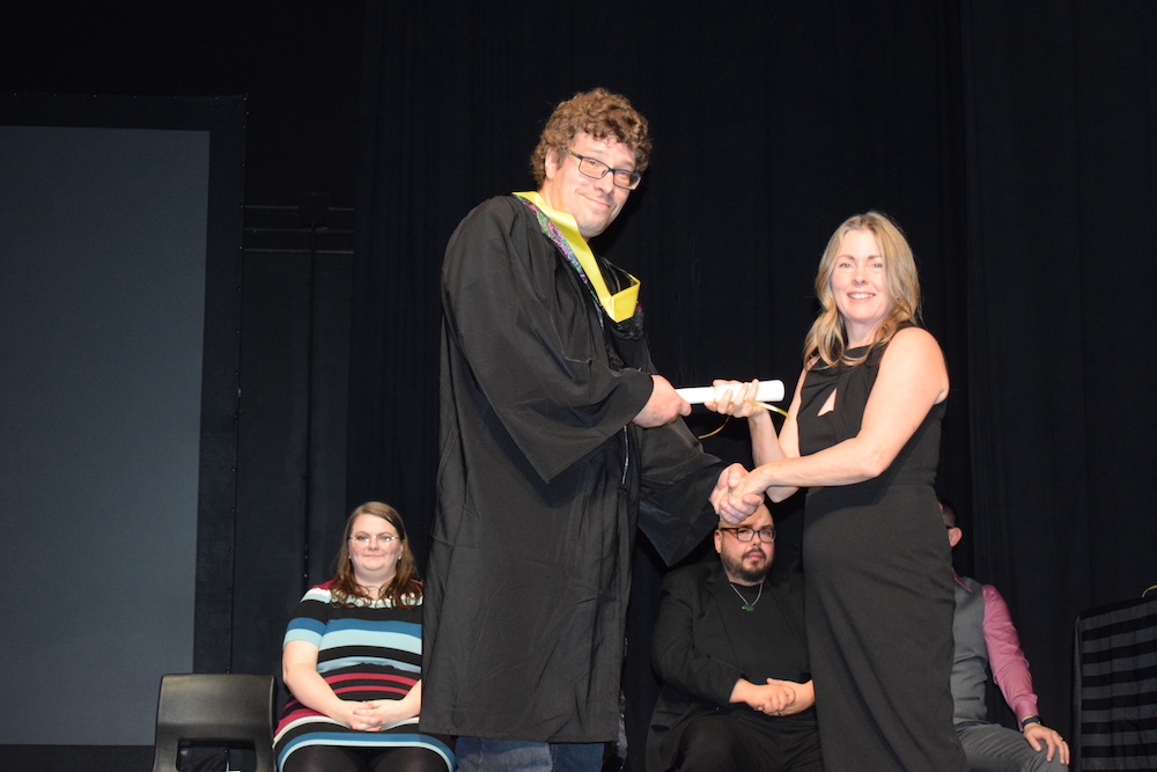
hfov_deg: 29.9
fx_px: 2170
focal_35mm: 68
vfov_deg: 20.2
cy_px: 386
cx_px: 578
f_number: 5
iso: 3200
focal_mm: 45
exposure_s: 1/60
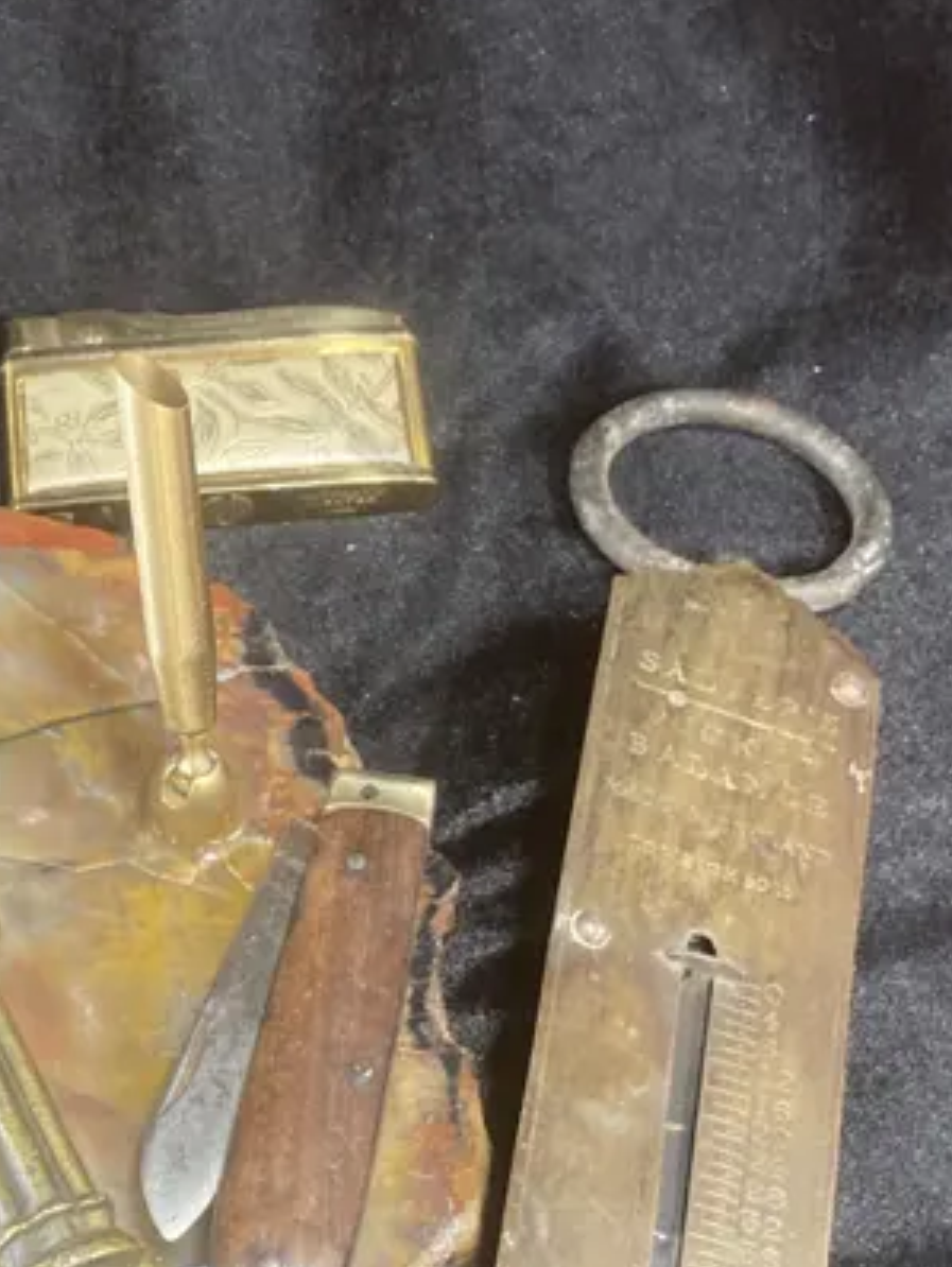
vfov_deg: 26.7
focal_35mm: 72
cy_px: 945
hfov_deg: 19.9
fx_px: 2637
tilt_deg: -57.5
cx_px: 38
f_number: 1.8
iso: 250
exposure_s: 1/33
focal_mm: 3.99
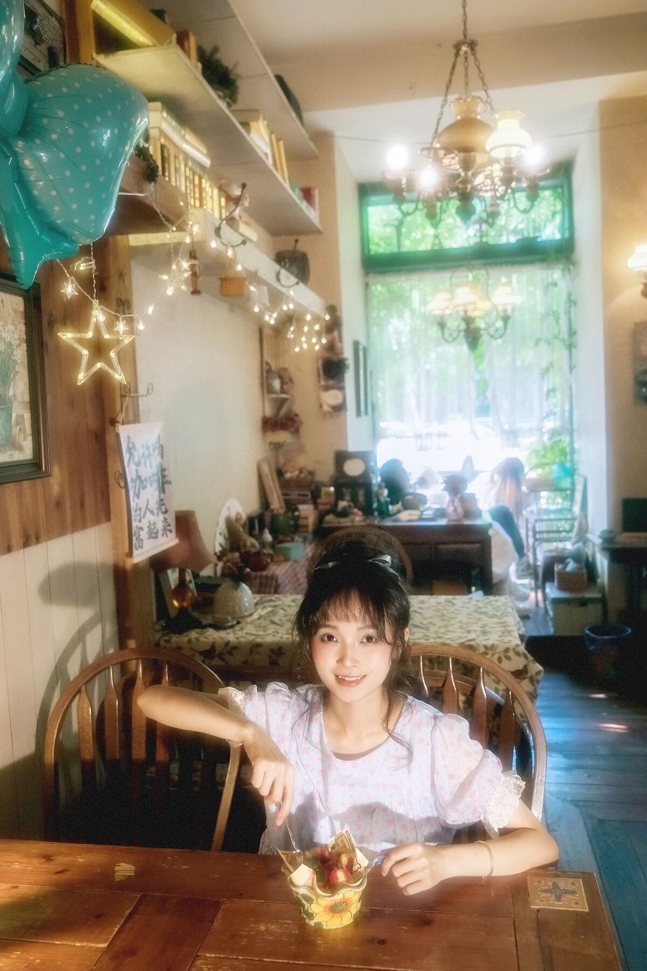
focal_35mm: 29
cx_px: 324
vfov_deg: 63.7
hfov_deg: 45.0
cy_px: 486
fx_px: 782
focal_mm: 19.4
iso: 640
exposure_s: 1/60
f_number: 2.8
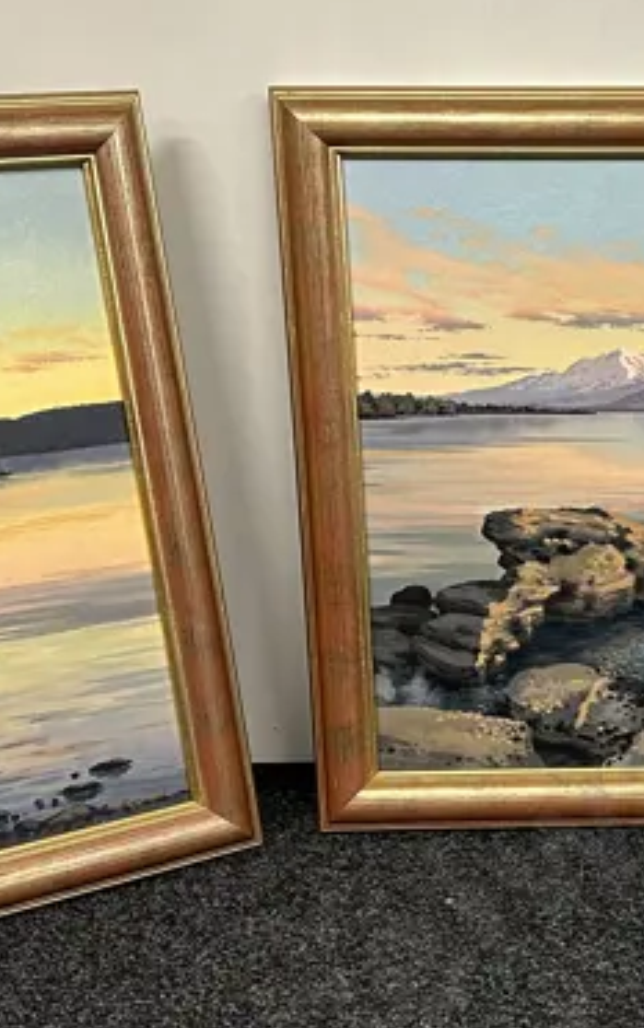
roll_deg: +0.0
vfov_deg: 29.3
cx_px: 860
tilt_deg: -19.5
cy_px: 633
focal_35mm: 70
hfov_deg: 17.4
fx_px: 1963
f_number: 1.78
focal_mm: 6.86
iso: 200
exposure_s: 1/100
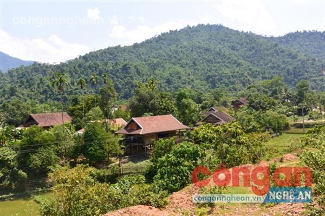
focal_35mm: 32
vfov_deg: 41.0
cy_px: 108
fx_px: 289
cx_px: 162
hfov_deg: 58.8
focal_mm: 12.2
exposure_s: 1/800
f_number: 4.5
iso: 160
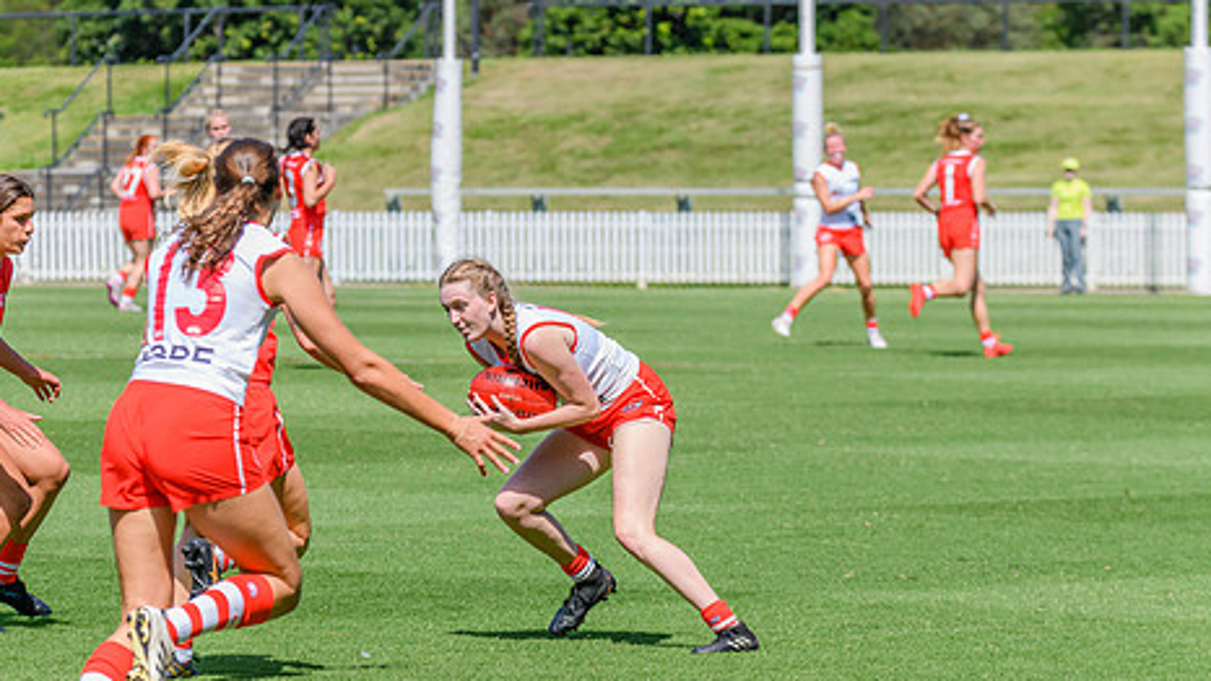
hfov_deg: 7.4
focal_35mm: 290
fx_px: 9311
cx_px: 551
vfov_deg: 4.2
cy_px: 420
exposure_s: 1/2000
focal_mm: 200
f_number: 9
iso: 800
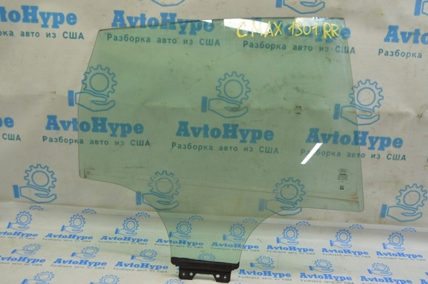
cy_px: 142
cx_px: 214
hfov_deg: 53.2
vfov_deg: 36.8
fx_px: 427
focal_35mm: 36
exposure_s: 1/25
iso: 400
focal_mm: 24
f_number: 5.6
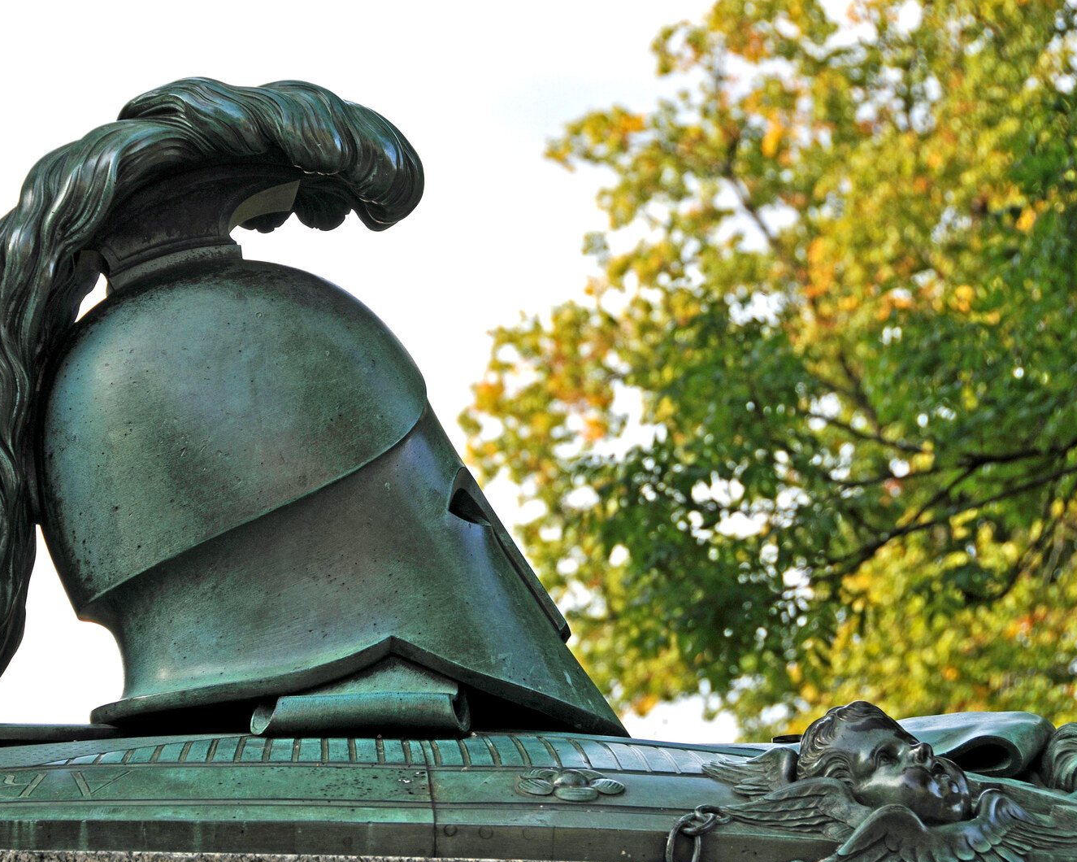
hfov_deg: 12.6
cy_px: 433
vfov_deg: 10.1
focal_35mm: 153
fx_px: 4877
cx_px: 460
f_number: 9
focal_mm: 90
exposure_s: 1/320
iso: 200
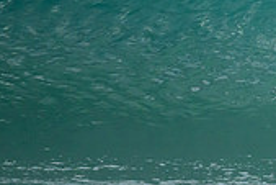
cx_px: 420
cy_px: -63
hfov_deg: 0.8
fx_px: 21016
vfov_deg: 0.5
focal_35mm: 2739
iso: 2800
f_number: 6.3
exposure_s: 1/2500
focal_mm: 800
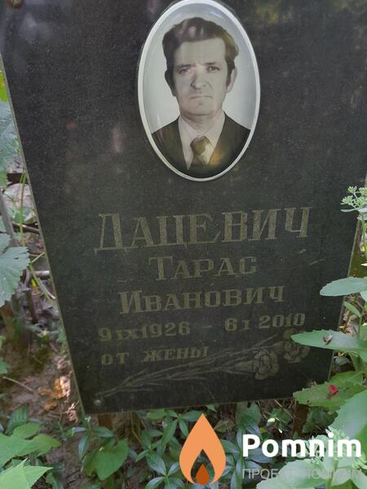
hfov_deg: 54.9
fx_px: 353
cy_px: 244
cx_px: 184
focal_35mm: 25
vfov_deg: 69.4
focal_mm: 4.6
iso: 80
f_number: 2
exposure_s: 1/50
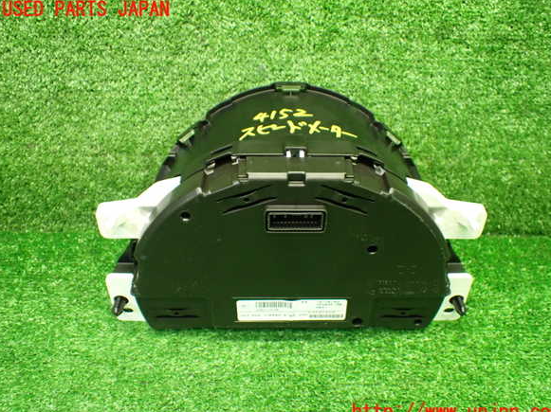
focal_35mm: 31
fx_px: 493
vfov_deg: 45.4
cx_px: 282
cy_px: 211
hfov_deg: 58.4
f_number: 2.3
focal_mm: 5.4
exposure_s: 1/80
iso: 800
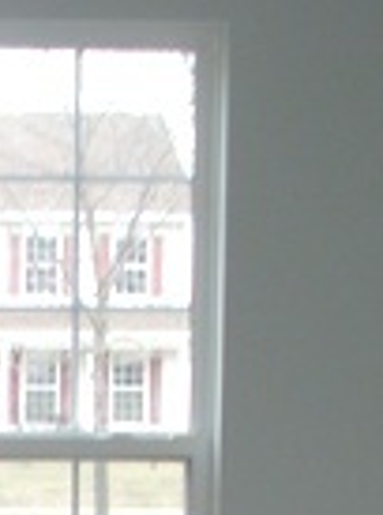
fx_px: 2223
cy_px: 819
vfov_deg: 12.4
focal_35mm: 150
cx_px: -214
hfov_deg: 9.5
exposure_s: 1/125
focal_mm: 5.7
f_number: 2.9
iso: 80
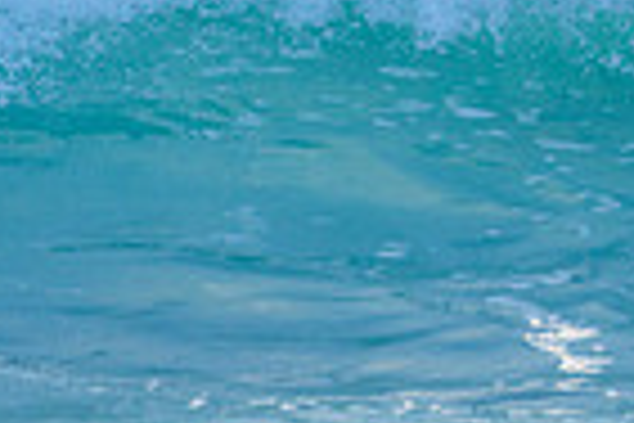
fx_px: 36135
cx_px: 1061
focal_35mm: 2052
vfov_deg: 0.7
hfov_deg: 1.0
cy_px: -286
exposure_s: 1/2000
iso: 450
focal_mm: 500
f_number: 5.6
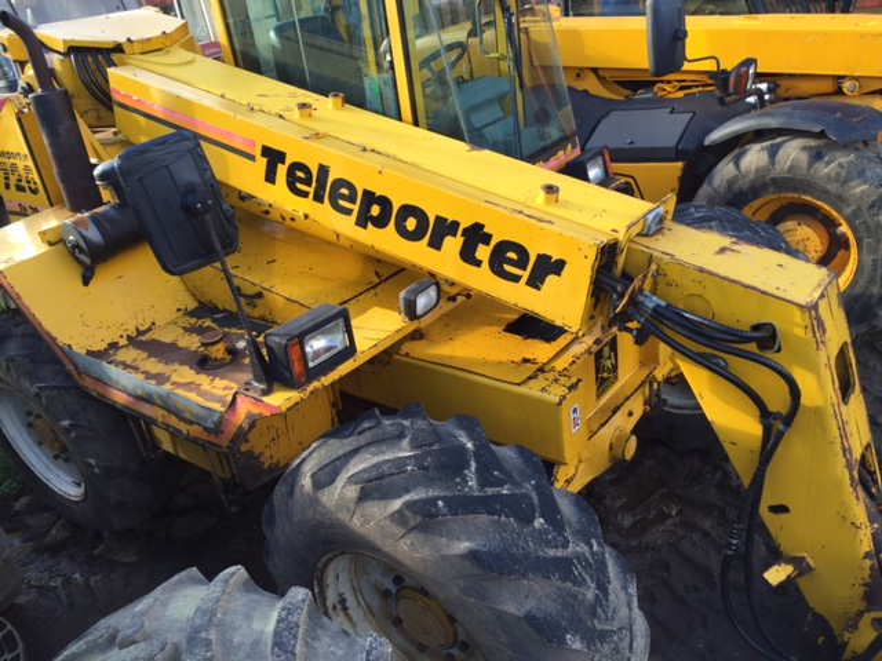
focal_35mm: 29
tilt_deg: -28.0
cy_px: 330
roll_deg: +8.6
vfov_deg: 48.2
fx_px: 739
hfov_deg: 61.7
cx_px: 441
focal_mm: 4.15
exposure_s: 1/200
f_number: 2.2
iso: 32
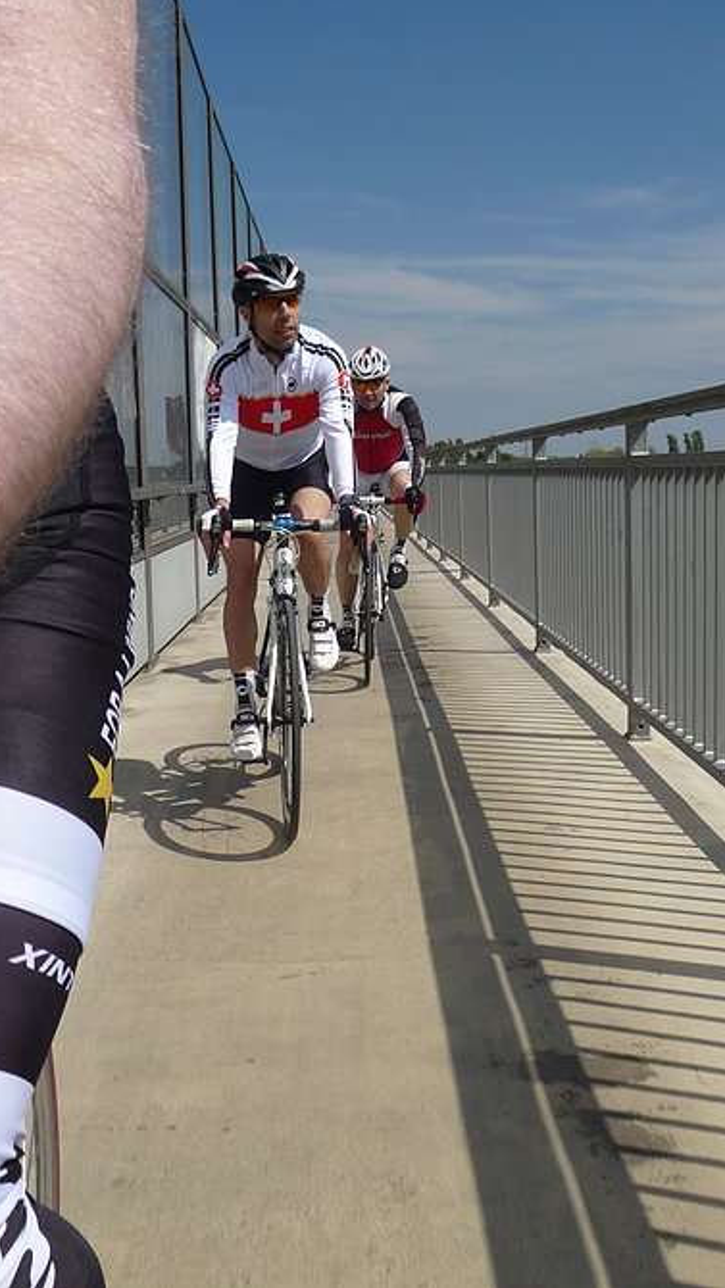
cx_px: 271
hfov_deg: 28.9
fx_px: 1401
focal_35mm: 41
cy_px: 641
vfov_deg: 49.4
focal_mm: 4.7
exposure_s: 1/500
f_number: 8
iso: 100
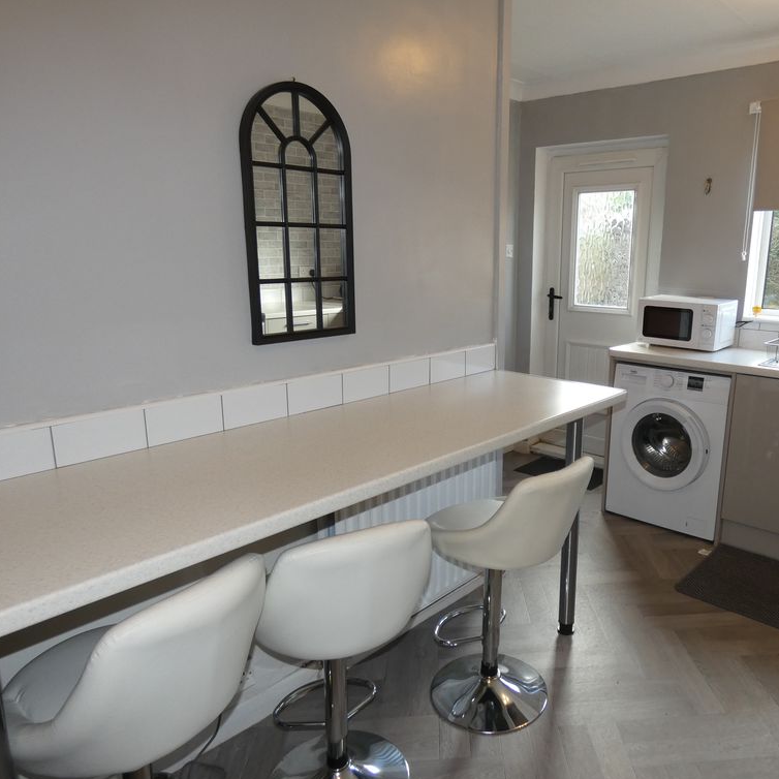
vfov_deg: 65.0
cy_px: 396
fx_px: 611
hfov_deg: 64.4
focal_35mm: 24
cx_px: 472
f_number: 2.8
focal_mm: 3.6
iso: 160
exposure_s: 1/60
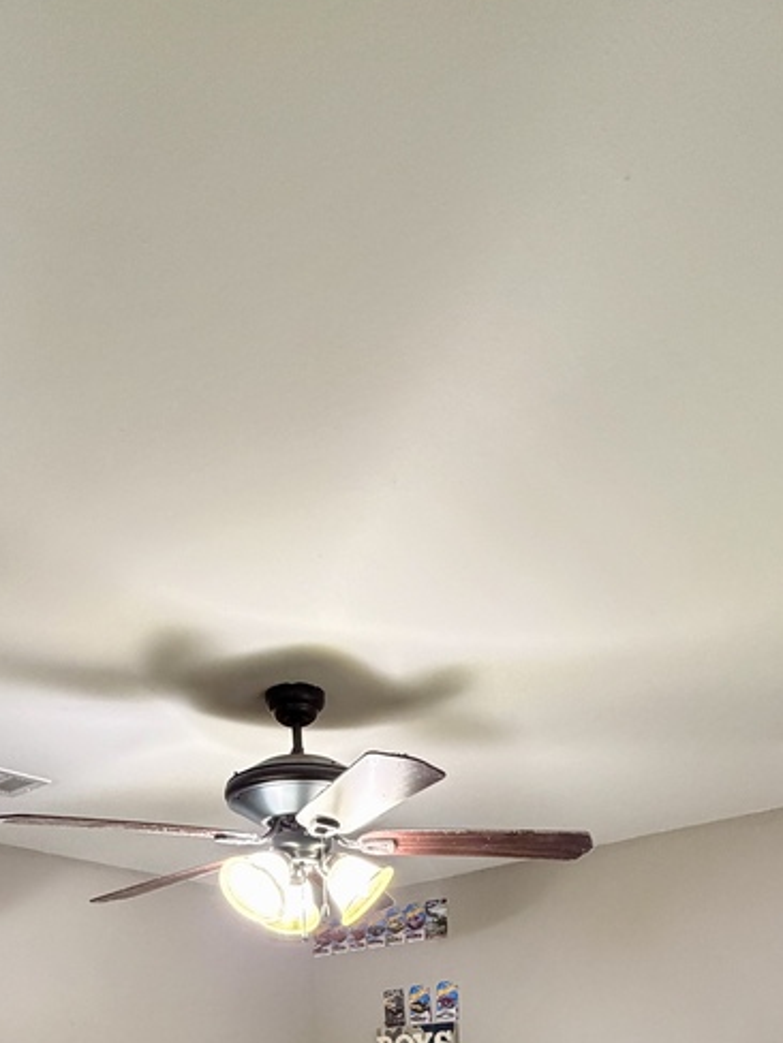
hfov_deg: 45.4
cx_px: 387
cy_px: 1054
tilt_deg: +2.7
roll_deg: +2.5
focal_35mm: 31
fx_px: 935
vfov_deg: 47.8
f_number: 2.2
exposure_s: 1/60
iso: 500
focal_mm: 2.22
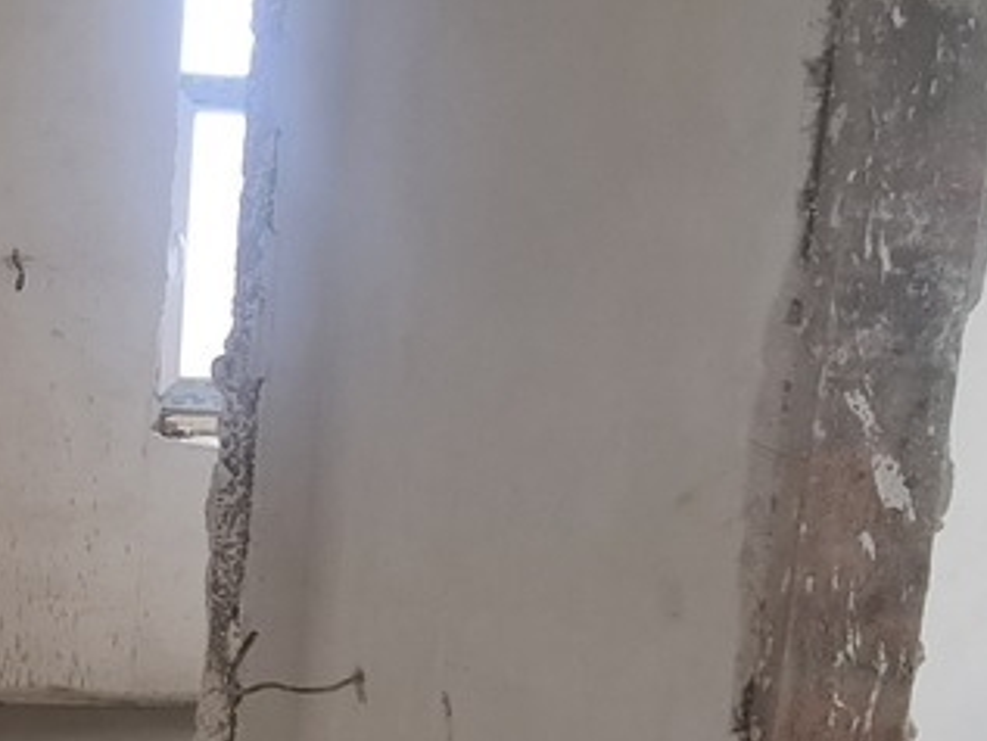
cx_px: -62
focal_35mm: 41
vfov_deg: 35.1
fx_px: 1169
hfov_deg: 38.9
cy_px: 439
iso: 500
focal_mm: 2.2
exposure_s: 1/33
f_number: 2.2
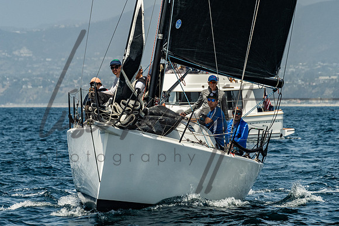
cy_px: 80
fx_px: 2432
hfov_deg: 8.0
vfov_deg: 5.3
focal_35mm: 258
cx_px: 133
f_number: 6.3
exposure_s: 1/1250
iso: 320
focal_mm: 160
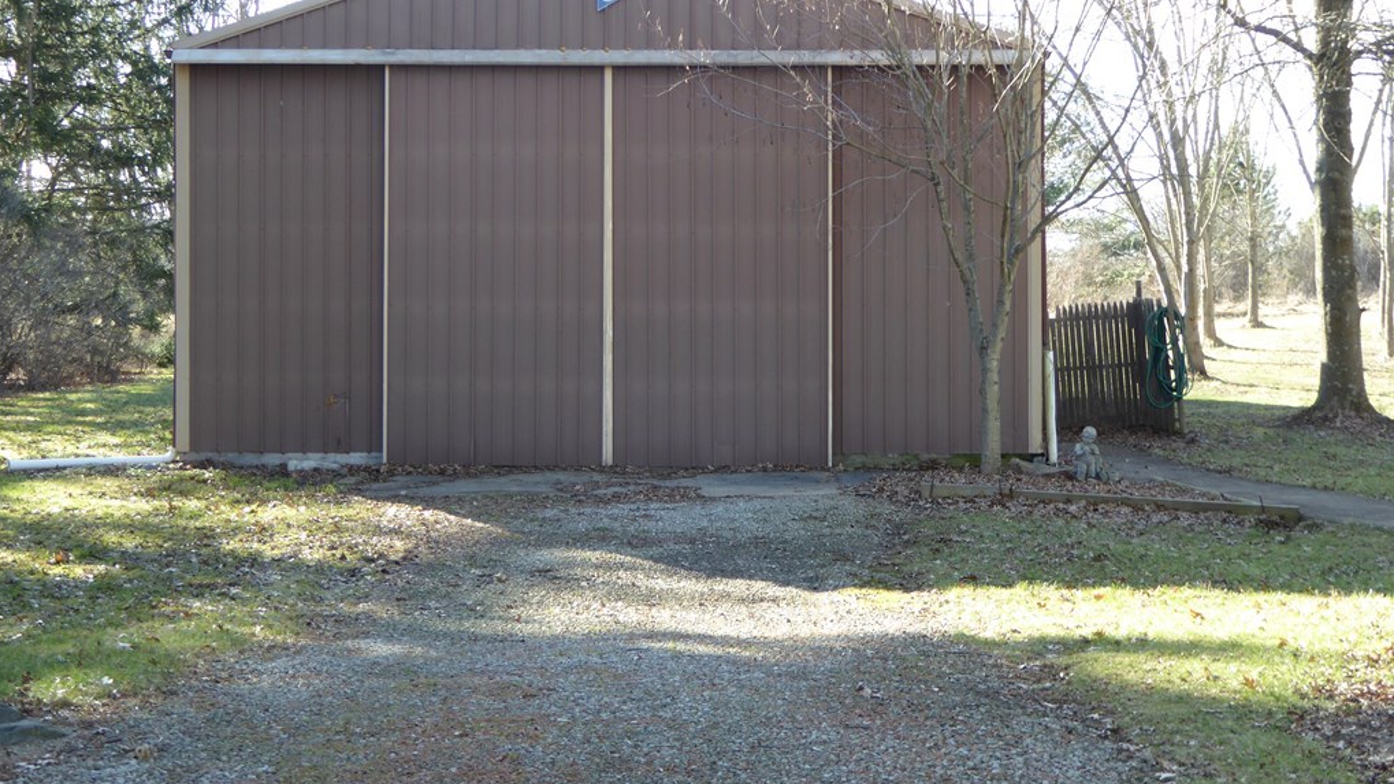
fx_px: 2144
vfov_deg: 20.7
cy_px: 306
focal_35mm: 58
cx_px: 696
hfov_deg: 36.0
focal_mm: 9
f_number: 4.1
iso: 100
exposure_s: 1/60
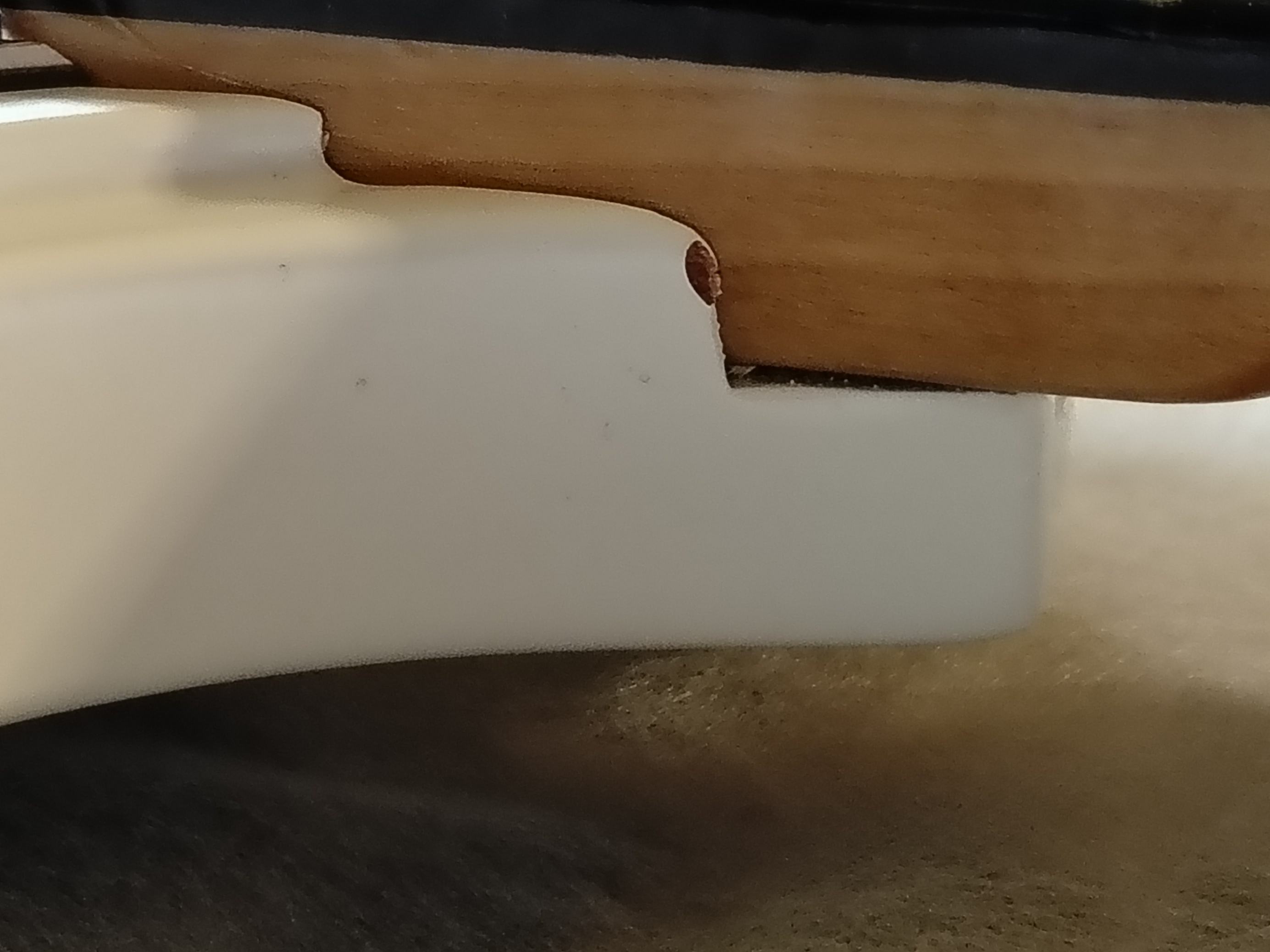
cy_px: 282
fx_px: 3081
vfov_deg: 17.5
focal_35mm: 84
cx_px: 422
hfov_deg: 23.2
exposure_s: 1/33.3
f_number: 1.8
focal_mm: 4.05
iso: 2041
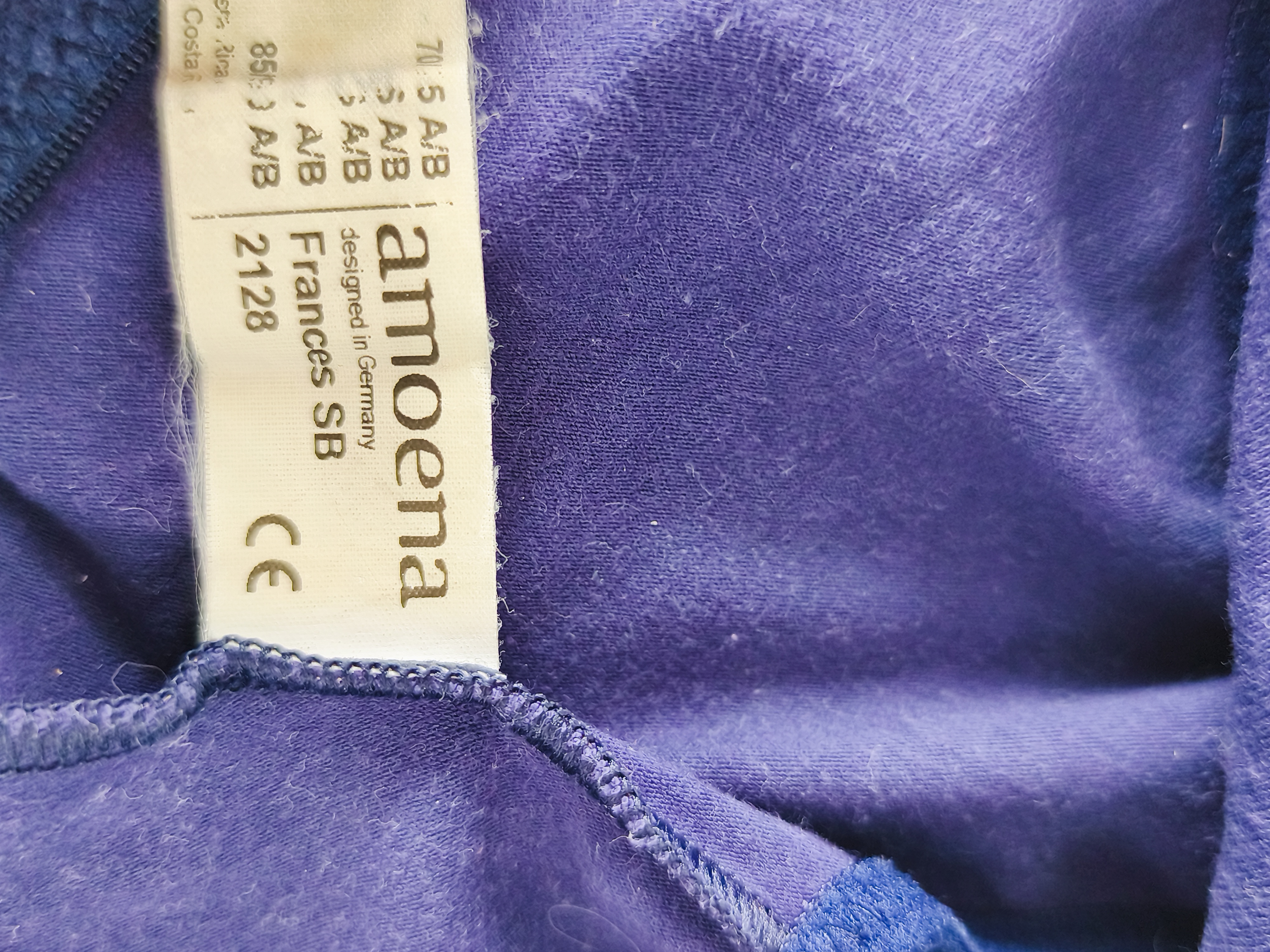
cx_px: 635
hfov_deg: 56.8
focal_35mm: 32
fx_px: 1174
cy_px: 476
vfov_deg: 44.2
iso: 800
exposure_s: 1/250
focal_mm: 6.14
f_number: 1.65
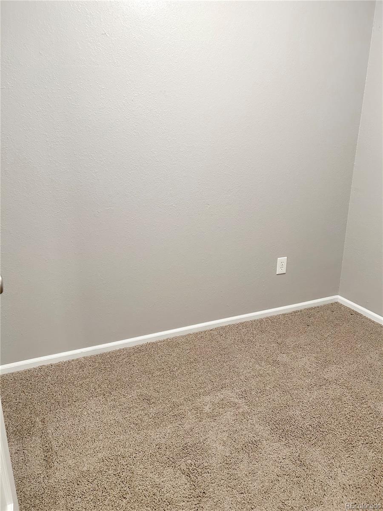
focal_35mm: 26
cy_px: 256
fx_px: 384
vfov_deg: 67.3
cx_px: 192
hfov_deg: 53.1
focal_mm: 5.7
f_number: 1.5
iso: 250
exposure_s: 1/60
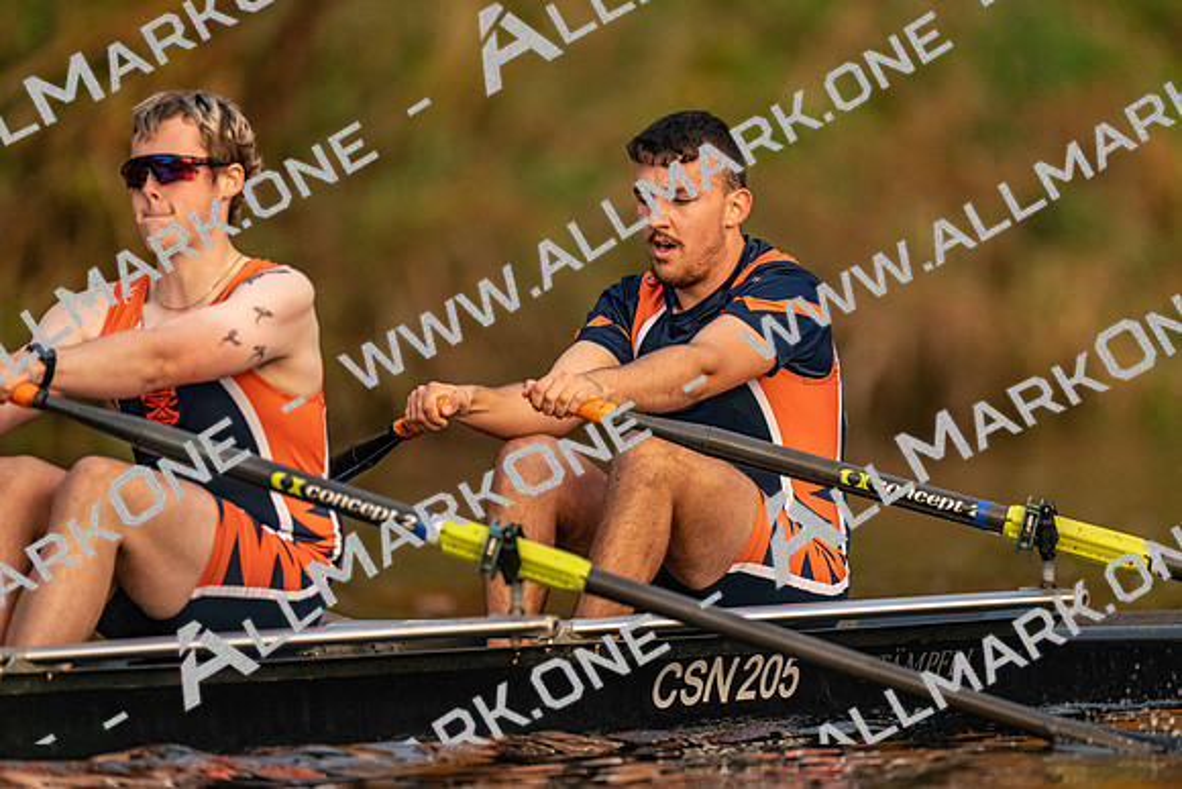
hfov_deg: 3.4
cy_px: 394
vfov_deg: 2.3
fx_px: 19704
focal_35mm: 600
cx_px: 591
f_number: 4
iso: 3200
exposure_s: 1/2500
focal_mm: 600
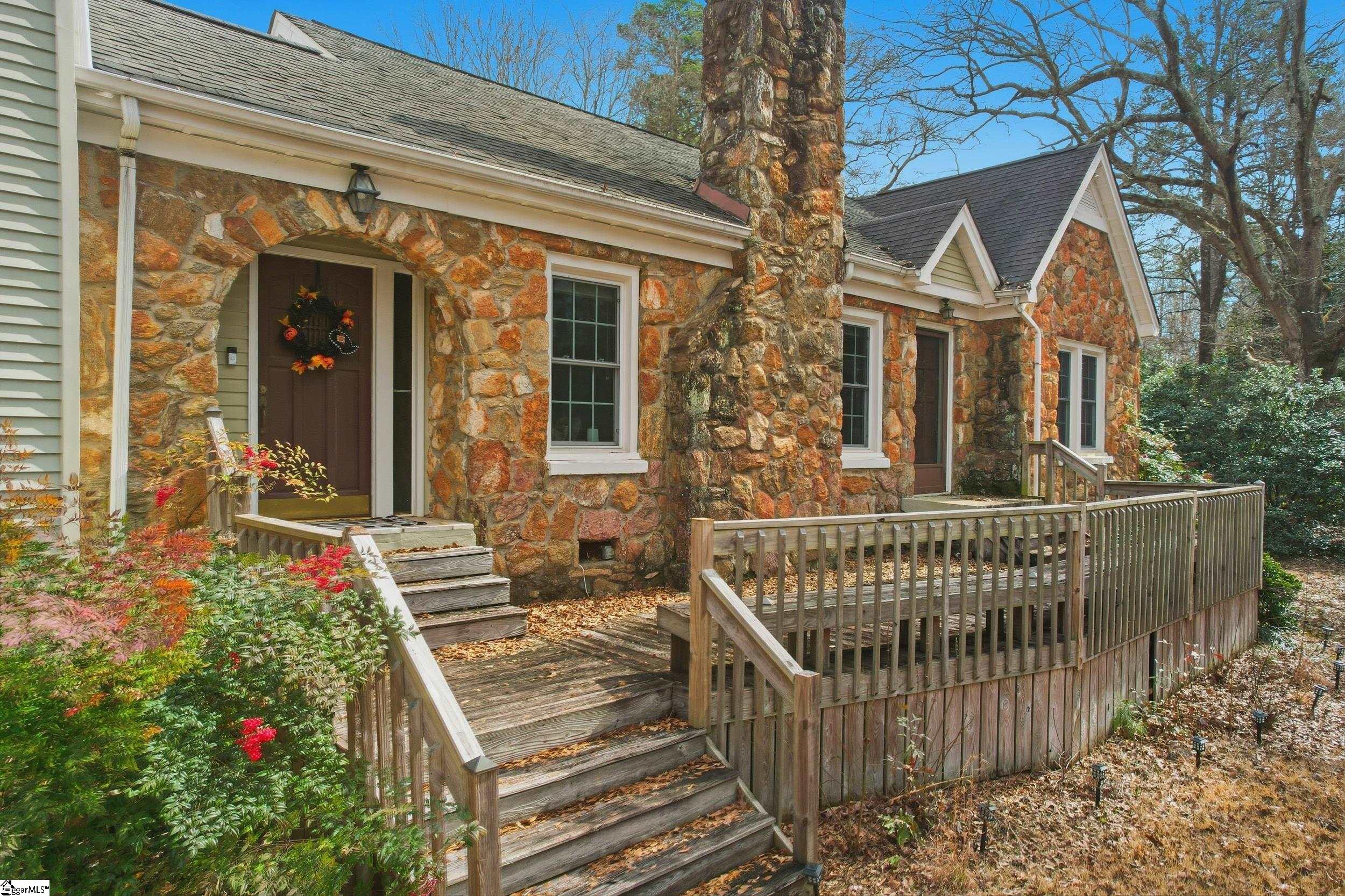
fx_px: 822
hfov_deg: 78.6
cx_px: 672
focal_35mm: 22
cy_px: 448
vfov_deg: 57.2
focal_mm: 8.4
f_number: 2.8
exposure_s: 1/200
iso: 150
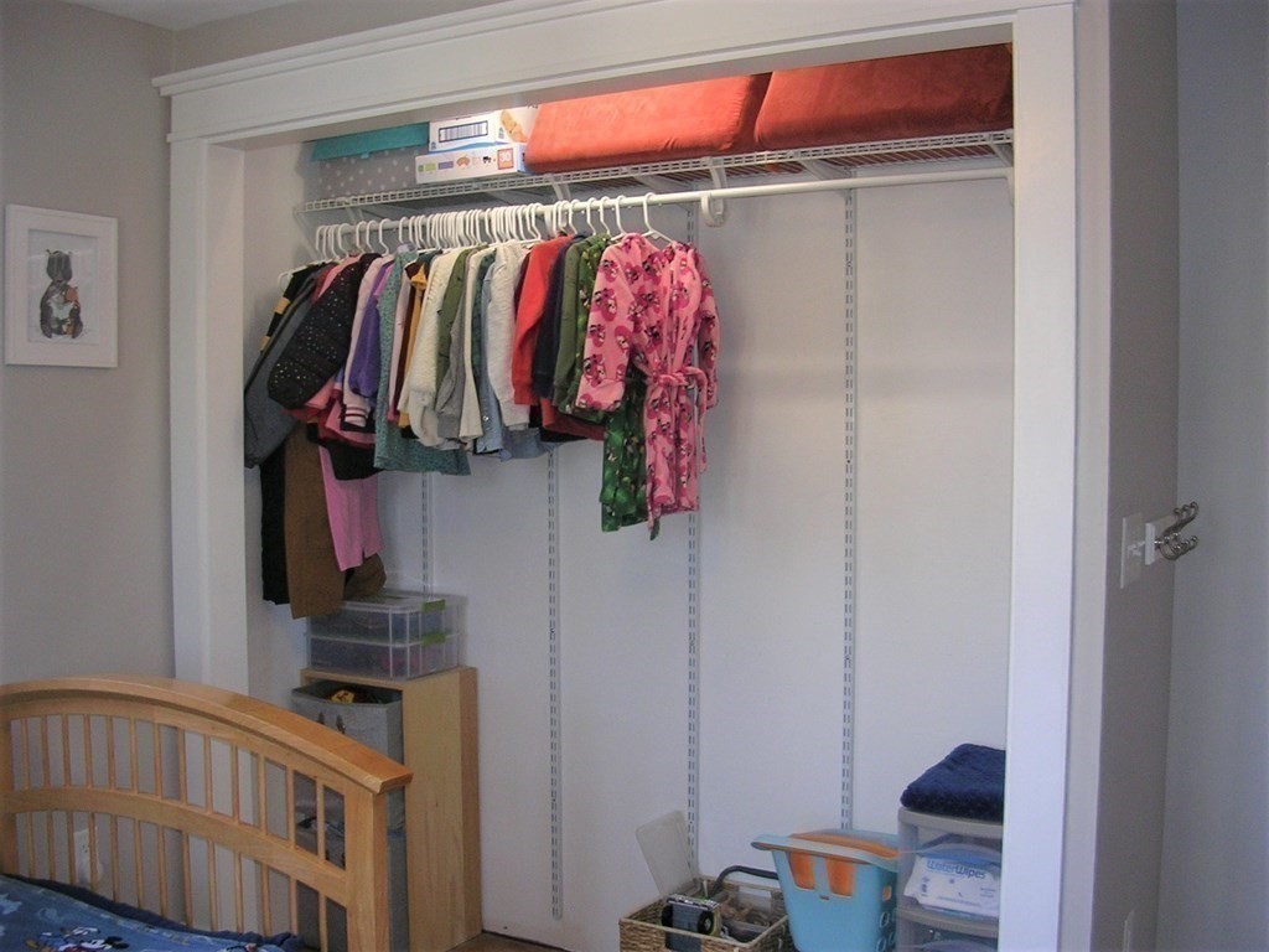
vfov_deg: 37.7
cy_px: 476
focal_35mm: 38
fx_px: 1393
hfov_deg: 49.0
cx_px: 634
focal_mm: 5.8
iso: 50
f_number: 2.8
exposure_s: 1/30
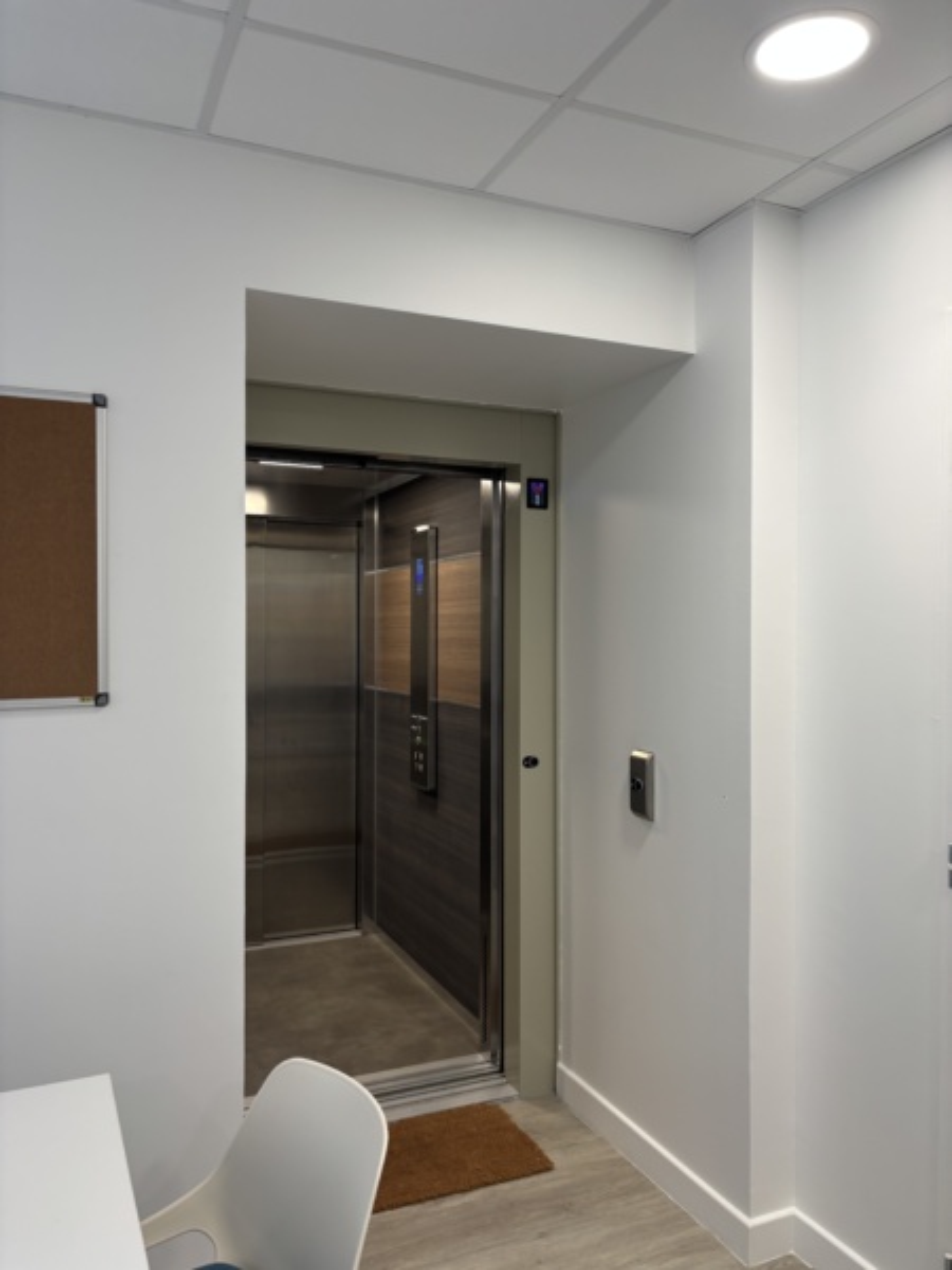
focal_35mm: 26
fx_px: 953
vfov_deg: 67.3
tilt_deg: +0.3
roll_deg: -1.2
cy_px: 635
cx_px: 476
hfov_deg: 53.1
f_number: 1.6
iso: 64
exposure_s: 1/100
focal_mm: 5.96
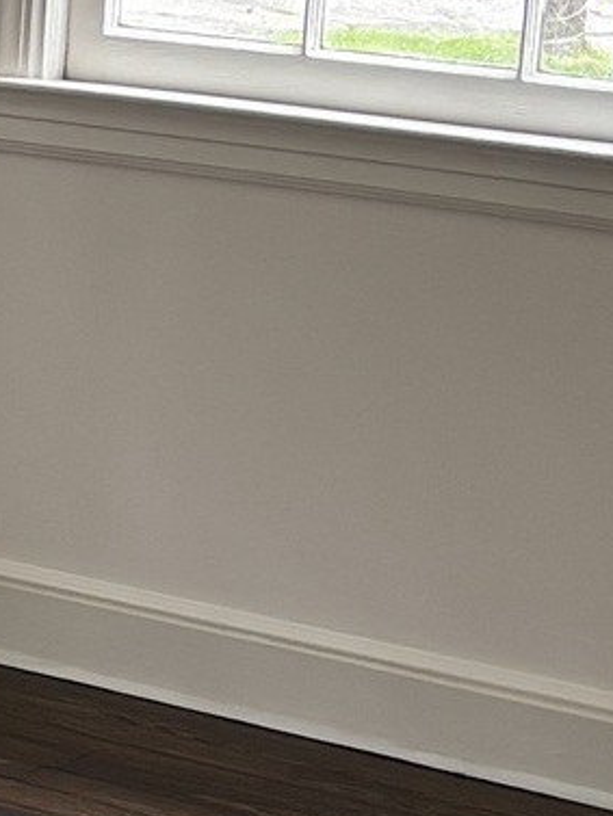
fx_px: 3752
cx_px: -895
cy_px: 461
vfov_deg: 12.4
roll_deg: -0.6
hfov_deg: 8.5
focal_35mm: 159
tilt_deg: -17.1
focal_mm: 5.96
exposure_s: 1/121
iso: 100
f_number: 1.6
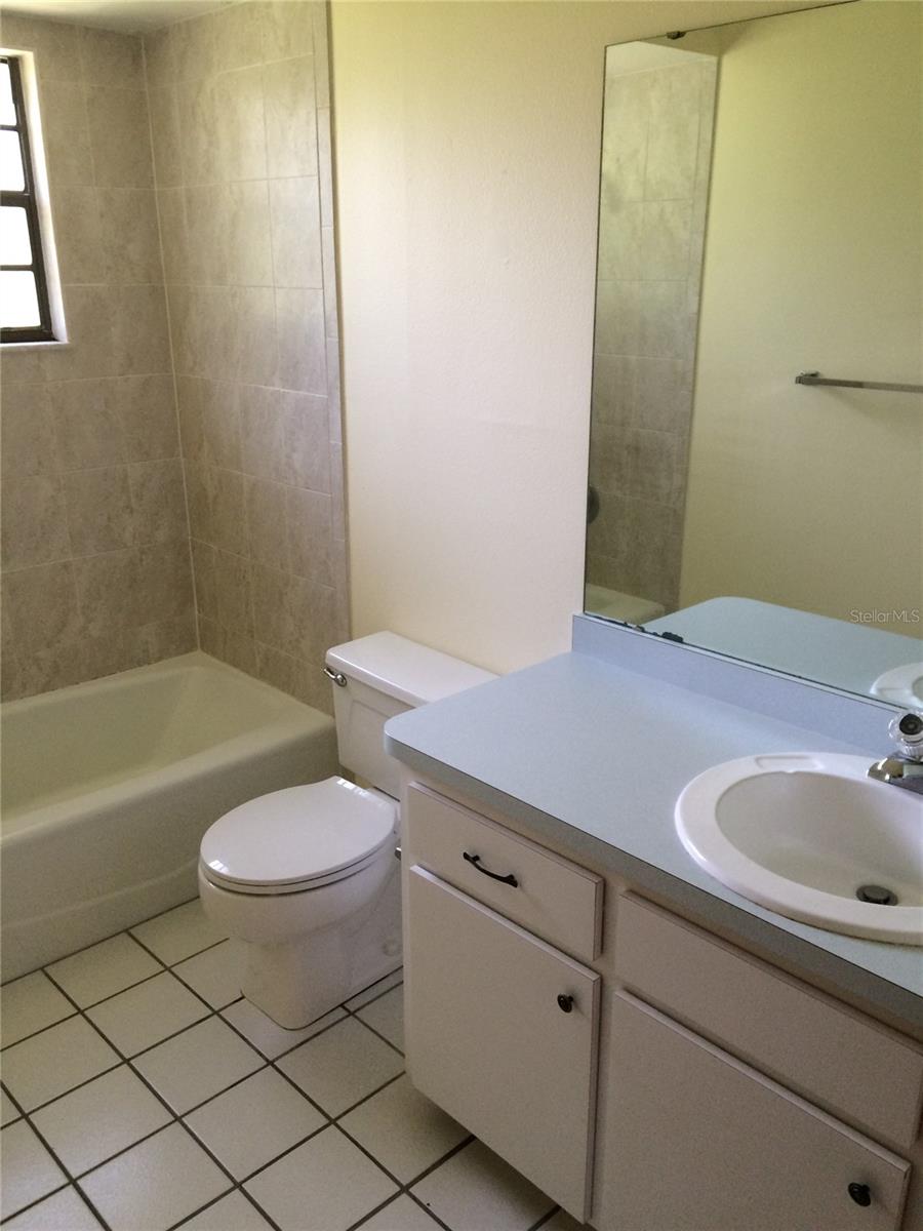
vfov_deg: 61.7
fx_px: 1031
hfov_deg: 48.2
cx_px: 462
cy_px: 616
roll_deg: +0.3
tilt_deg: -18.8
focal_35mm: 29
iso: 64
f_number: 2.2
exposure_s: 1/30
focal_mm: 4.15
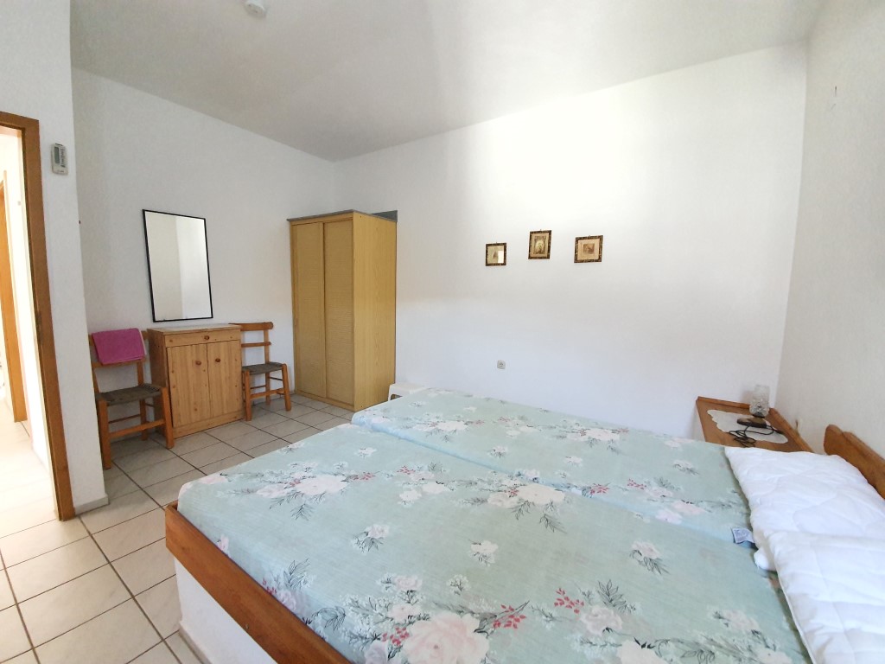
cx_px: 442
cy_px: 332
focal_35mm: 13
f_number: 2.2
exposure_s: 1/13
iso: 640
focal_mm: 1.8
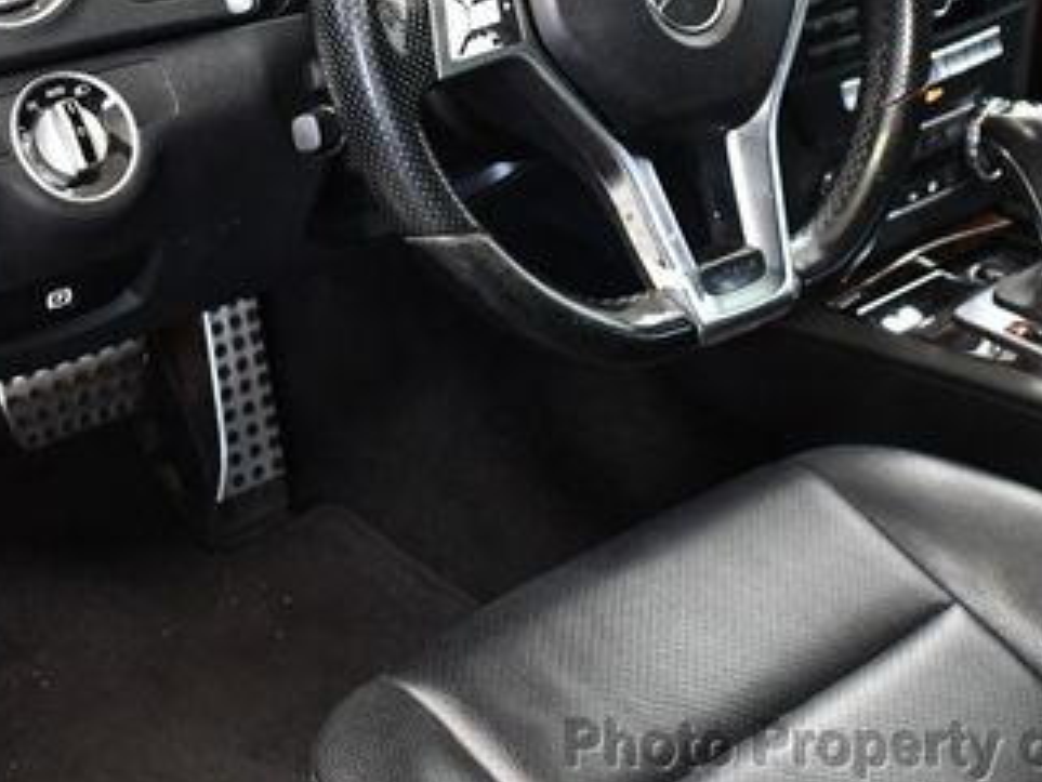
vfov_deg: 21.0
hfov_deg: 28.2
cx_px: 526
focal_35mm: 69
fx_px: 2078
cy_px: 114
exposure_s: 1/80
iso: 3200
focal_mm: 18
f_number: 3.5
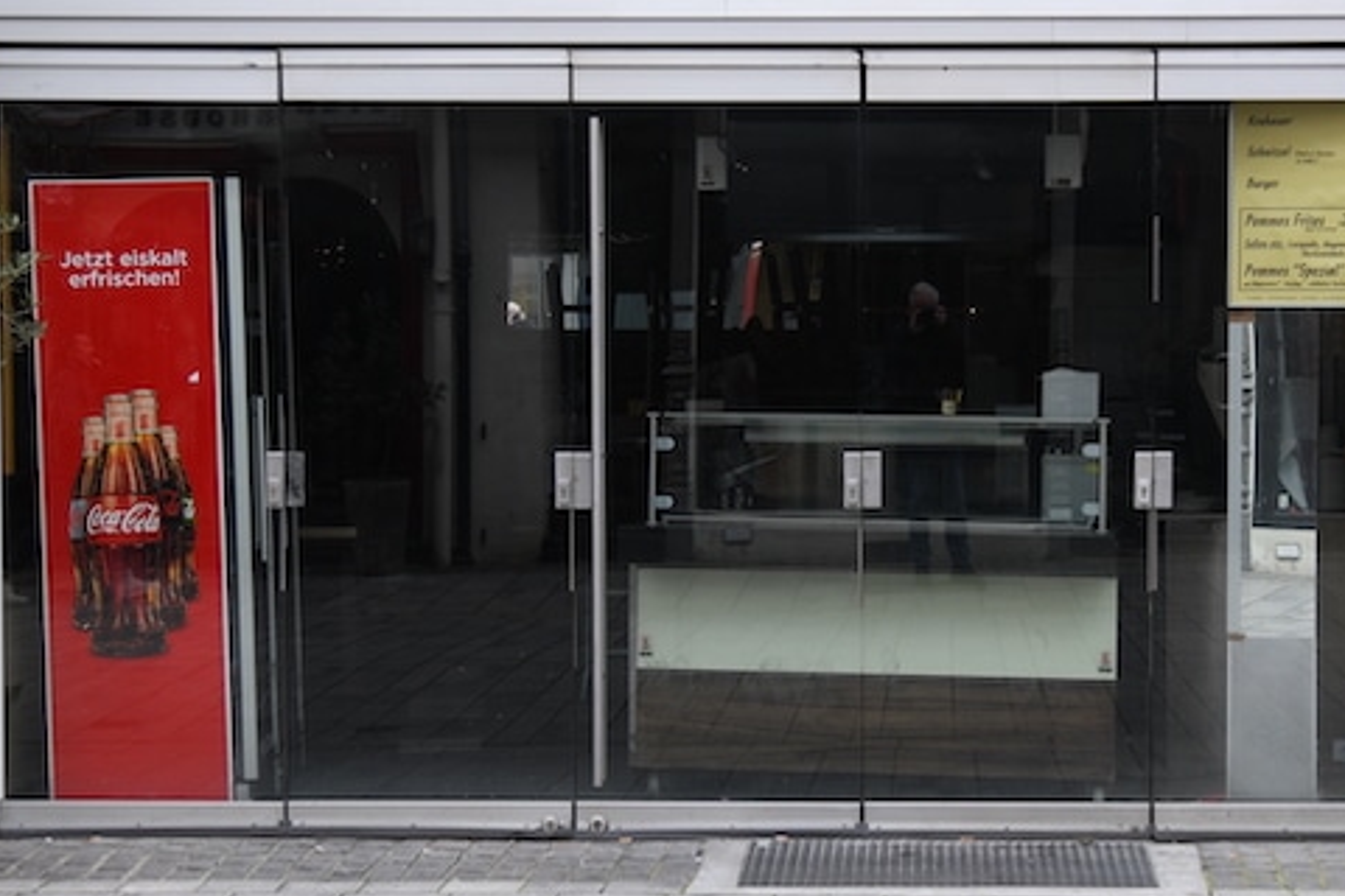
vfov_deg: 16.9
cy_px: 455
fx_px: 3026
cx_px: 871
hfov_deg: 25.0
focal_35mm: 81
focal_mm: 38
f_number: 4
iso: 200
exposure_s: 1/80
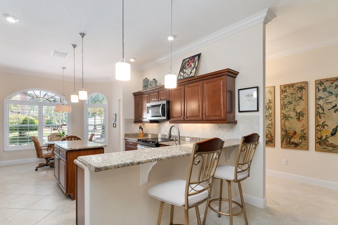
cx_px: 159
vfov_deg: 65.5
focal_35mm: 19
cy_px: 122
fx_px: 175
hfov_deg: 88.0
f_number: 7.1
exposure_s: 1/5
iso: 400
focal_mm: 15.5
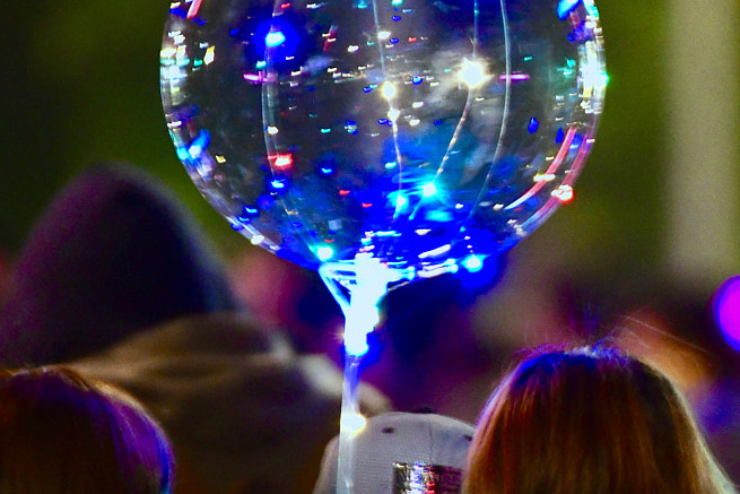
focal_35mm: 1124
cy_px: 287
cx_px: 641
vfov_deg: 1.2
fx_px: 23108
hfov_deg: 1.8
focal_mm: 460
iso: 5600
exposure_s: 1/25
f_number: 6.3
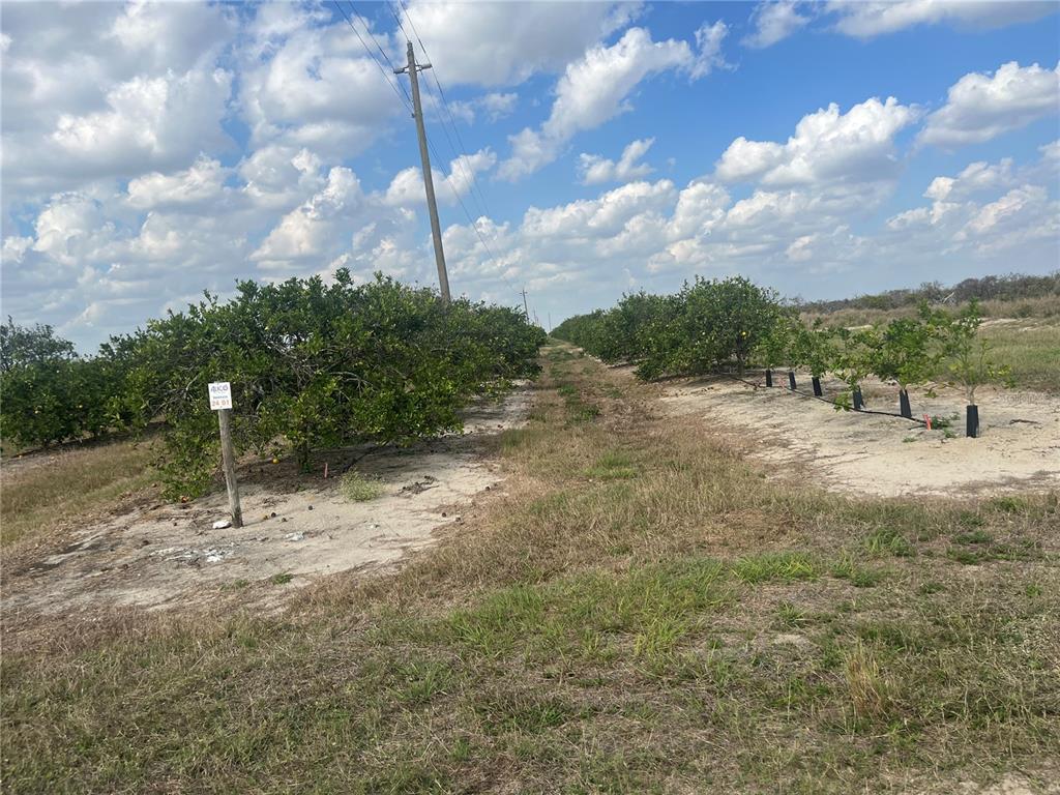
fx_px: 796
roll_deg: +4.4
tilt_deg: -4.0
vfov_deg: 53.1
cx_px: 530
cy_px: 398
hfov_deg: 67.3
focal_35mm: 26
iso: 50
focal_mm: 5.1
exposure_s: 1/4310
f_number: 1.6
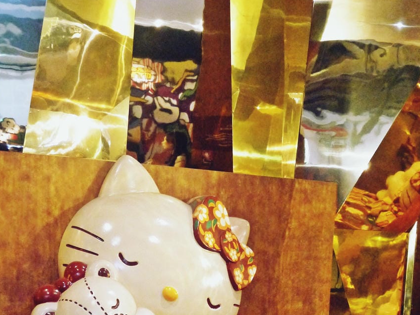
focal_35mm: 68
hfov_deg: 28.6
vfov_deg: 20.3
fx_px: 825
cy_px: 375
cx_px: 198
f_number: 4.3
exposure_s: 1/60
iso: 1600
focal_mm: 18
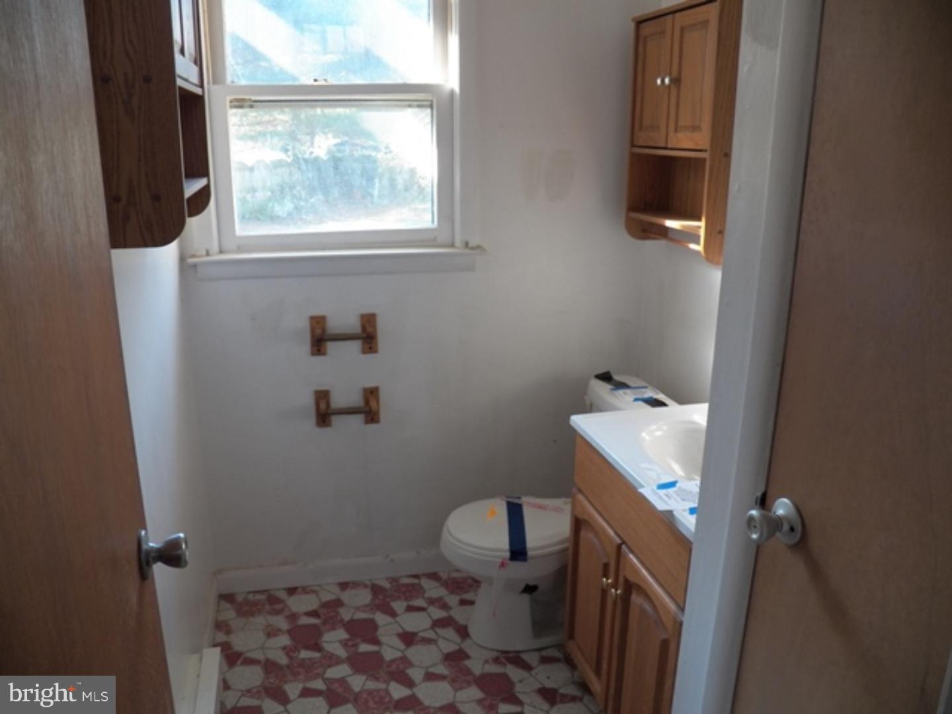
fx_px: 770
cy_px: 357
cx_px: 476
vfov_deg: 49.7
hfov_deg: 63.4
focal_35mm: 28
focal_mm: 4.9
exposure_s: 1/80
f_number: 2.8
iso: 125
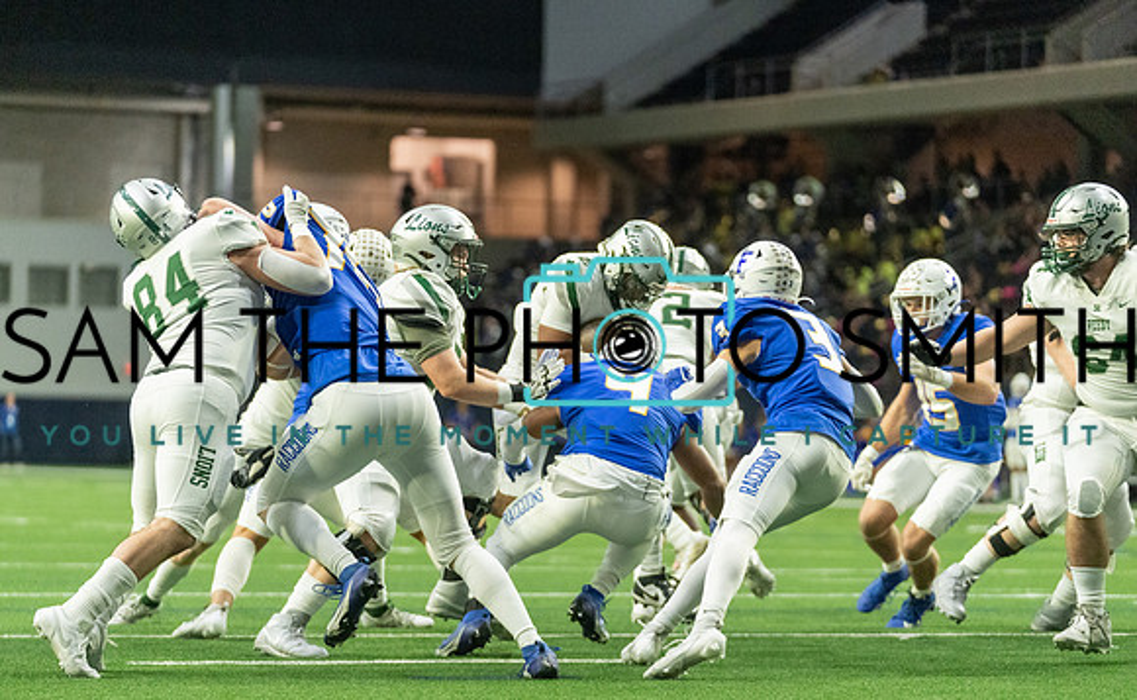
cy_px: 410
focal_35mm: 148
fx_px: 4562
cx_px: 522
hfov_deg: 14.2
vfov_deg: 8.8
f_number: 2.8
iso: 5000
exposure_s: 1/1000
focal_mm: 130
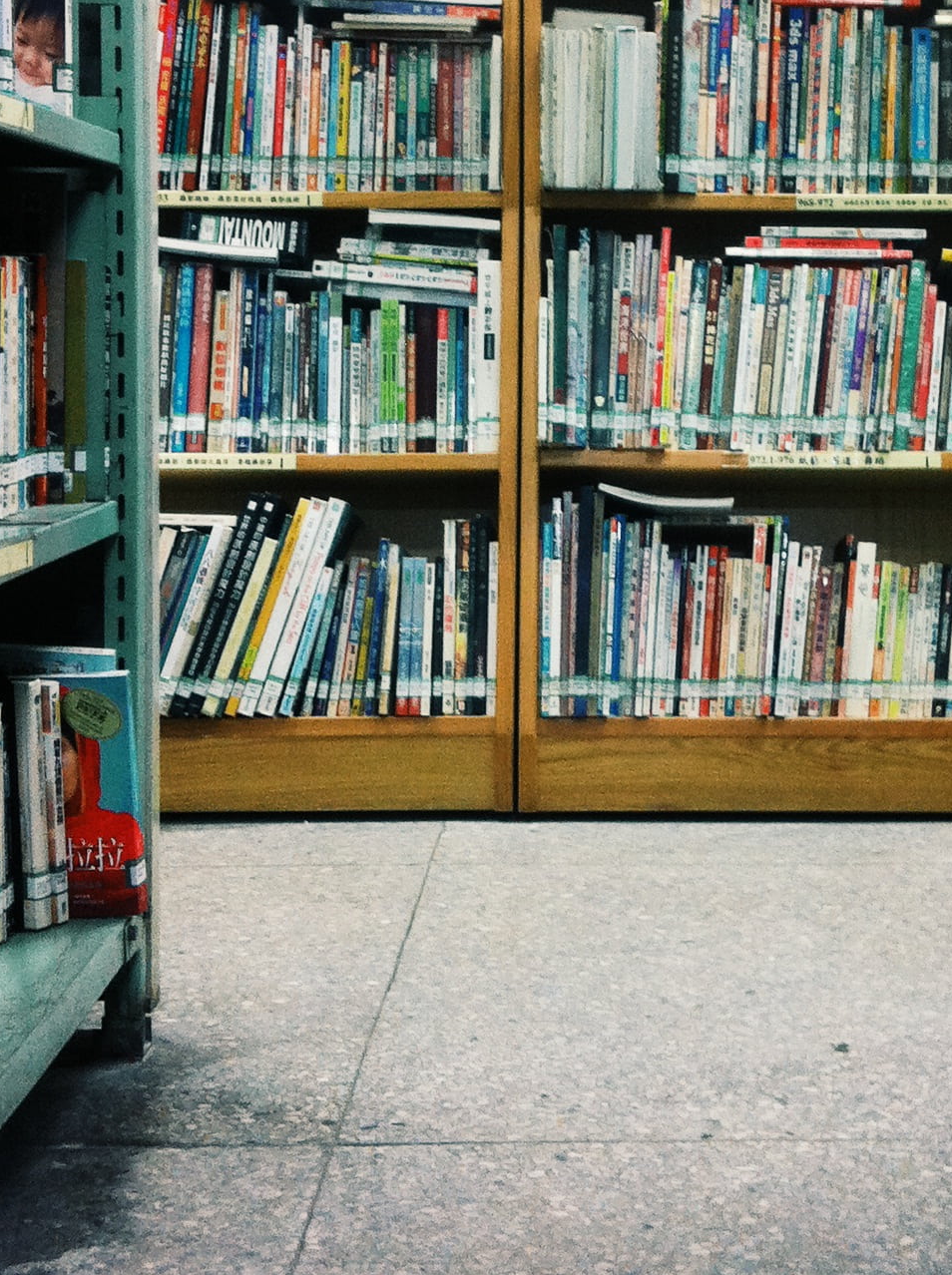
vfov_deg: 27.1
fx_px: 2611
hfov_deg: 20.6
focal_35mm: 71
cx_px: 661
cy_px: 334
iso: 160
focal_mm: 3.85
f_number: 2.8
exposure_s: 1/15
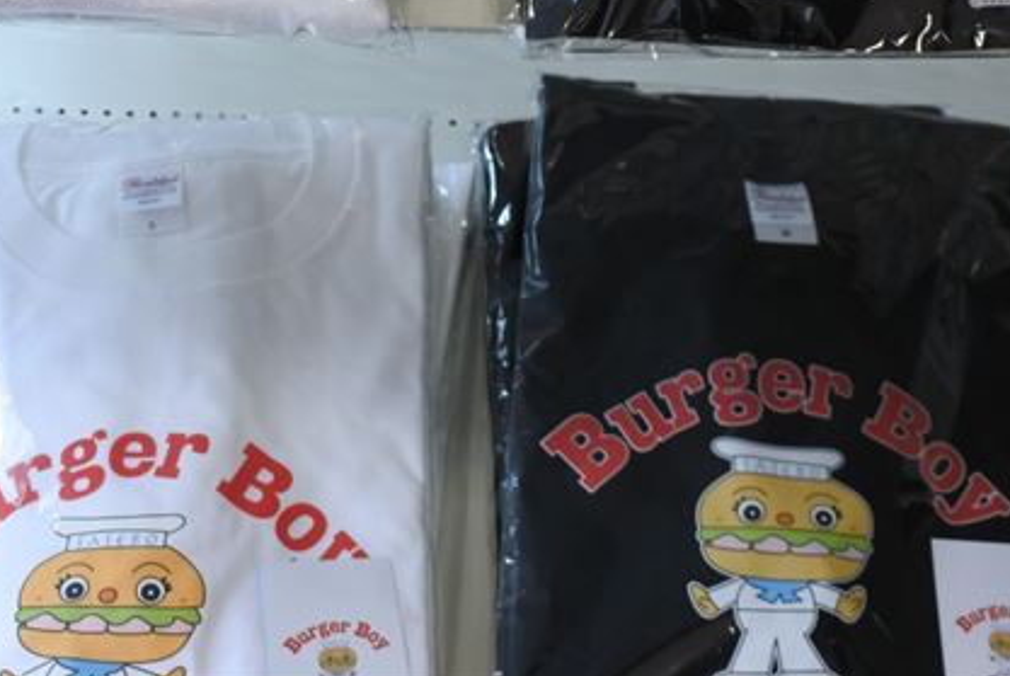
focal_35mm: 62
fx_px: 1741
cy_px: -90
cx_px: 446
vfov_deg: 20.8
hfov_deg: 32.3
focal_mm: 10
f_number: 3.5
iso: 500
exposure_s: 1/125
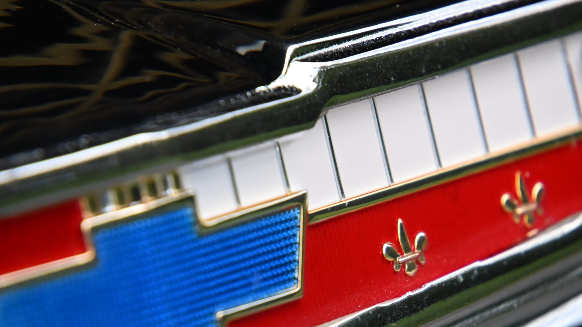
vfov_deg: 1.9
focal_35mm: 626
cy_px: 240
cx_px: 342
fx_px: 9660
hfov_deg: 3.5
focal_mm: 300
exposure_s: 1/250
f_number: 6.3
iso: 2500
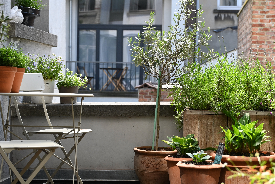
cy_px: 115
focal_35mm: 87
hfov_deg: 23.3
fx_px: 665
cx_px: 180
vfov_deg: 15.7
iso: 250
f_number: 4
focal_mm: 50
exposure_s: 1/250
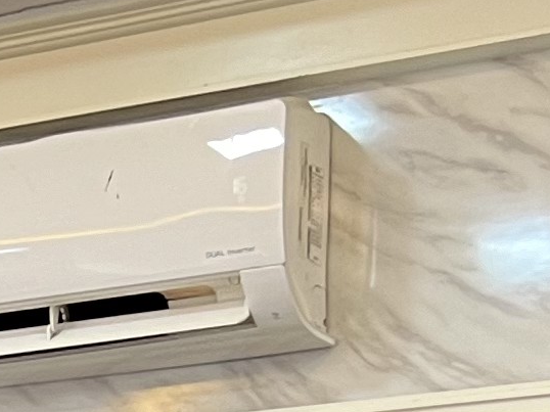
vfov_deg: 7.1
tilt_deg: -1.7
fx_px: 3097
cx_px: -733
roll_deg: -1.3
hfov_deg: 9.2
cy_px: 1036
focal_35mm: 195
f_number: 1.5
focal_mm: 5.7
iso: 100
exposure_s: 1/60
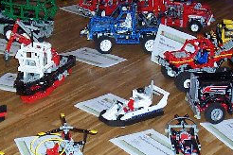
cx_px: 98
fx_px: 718
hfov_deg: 18.4
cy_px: 94
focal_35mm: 111
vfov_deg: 12.3
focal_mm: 5.6
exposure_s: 1/60
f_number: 2.8
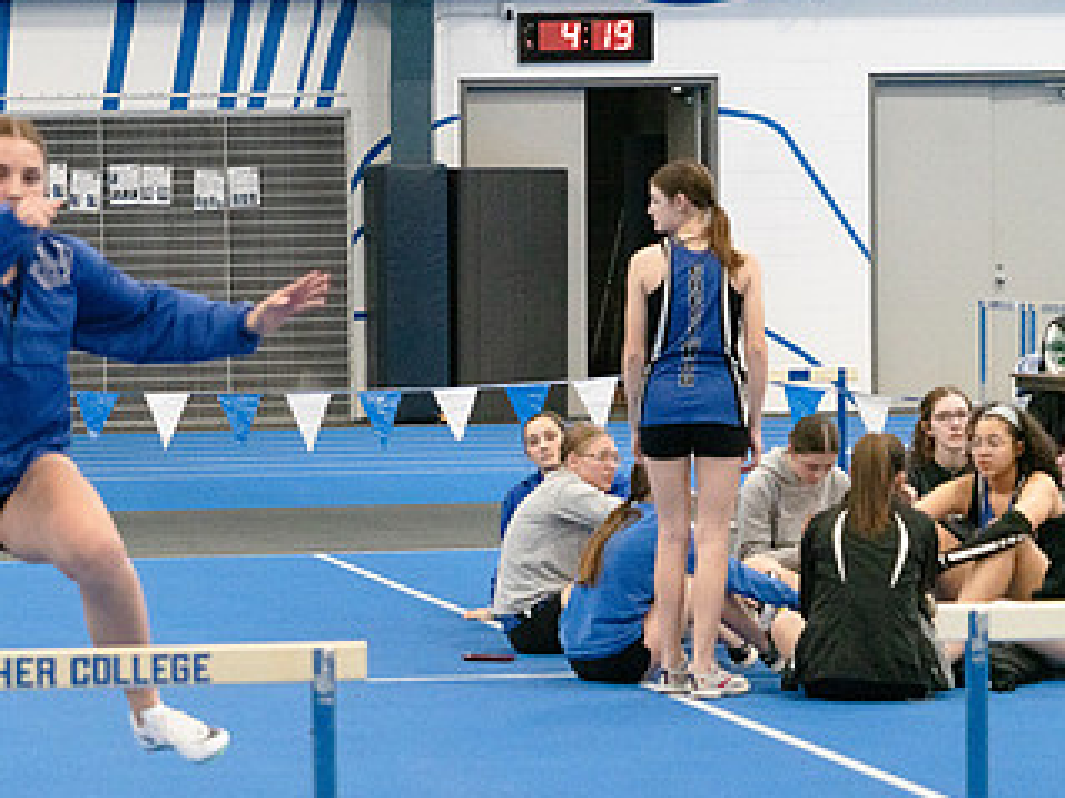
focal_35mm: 140
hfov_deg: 14.0
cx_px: 167
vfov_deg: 10.6
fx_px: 4306
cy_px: 412
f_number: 5.6
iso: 4000
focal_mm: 80
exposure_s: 1/500
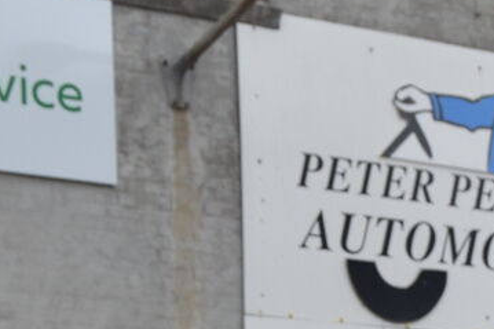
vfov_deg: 7.1
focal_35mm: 185
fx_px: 2533
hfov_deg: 10.5
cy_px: 739
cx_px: 878
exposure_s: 1/125
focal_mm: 23
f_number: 5.6
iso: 180
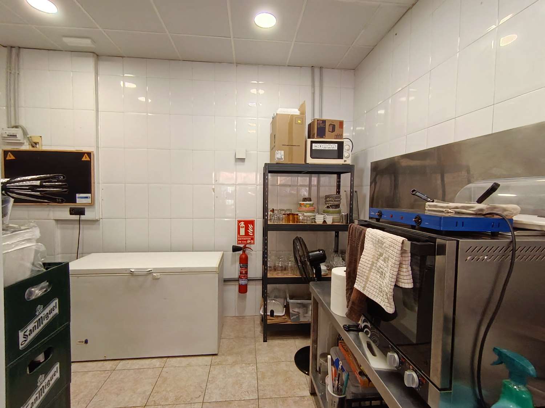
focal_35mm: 17
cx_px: 272
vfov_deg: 74.7
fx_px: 268
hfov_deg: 91.0
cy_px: 204
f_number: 2.2
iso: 478
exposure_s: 1/50
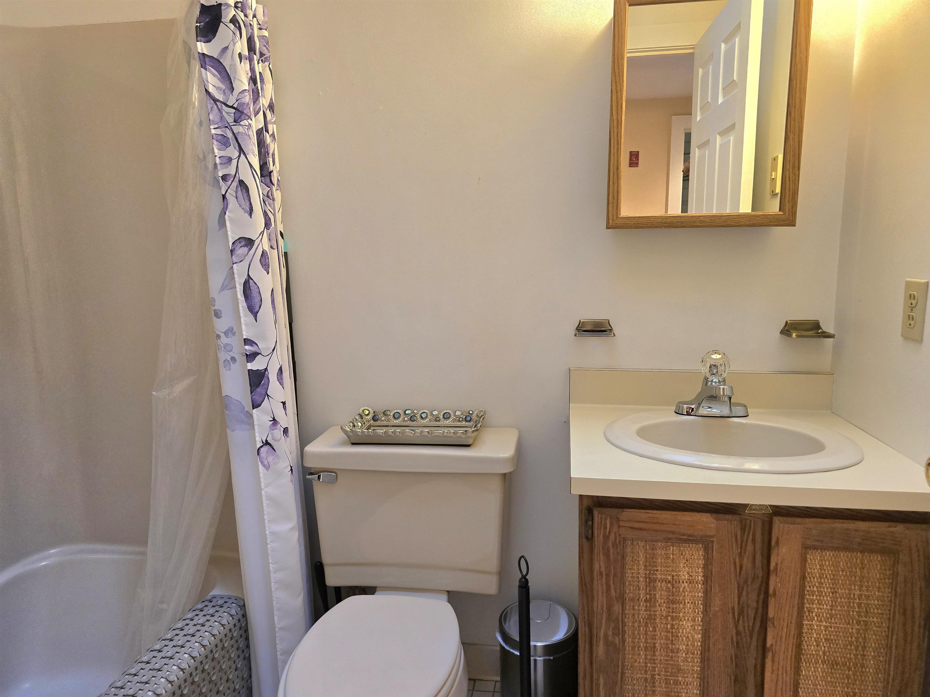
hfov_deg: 73.9
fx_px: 618
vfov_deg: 58.9
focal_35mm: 23
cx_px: 465
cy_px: 348
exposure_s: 1/120
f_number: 1.7
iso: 500
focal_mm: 6.3
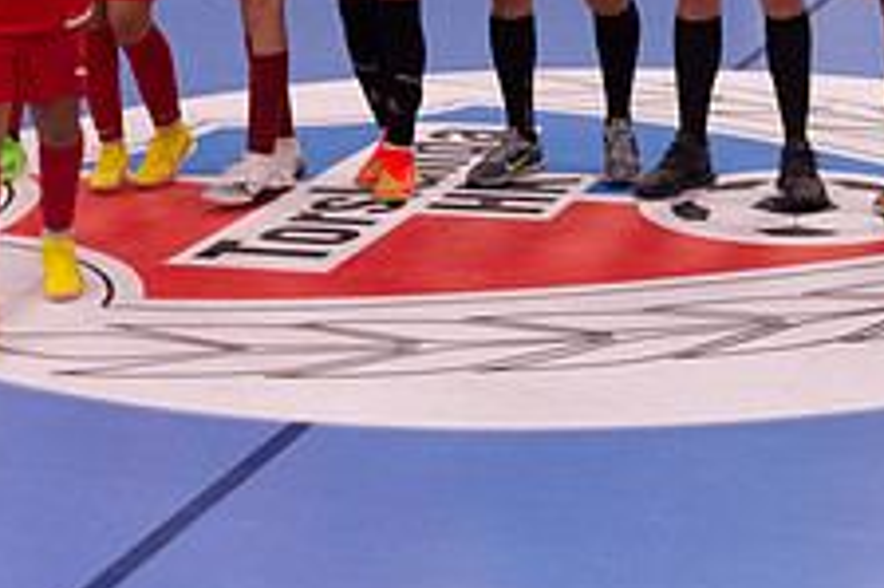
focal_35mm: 100
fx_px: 2454
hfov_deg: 20.2
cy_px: -75
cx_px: 683
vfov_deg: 13.4
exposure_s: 1/320
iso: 2000
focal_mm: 38
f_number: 3.2
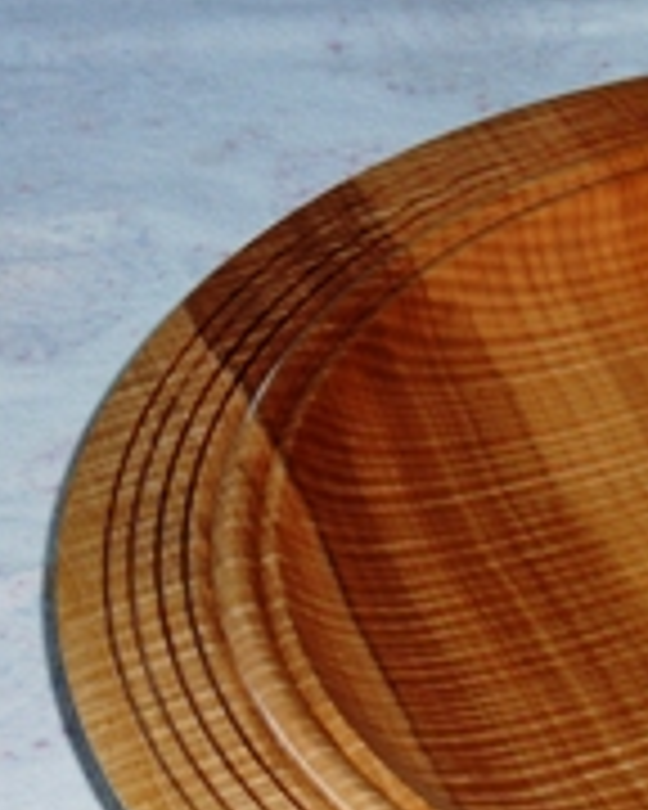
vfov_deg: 18.6
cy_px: 688
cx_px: 932
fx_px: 2445
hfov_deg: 14.2
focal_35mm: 102
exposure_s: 1/30
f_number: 3.7
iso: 100
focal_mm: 6.9
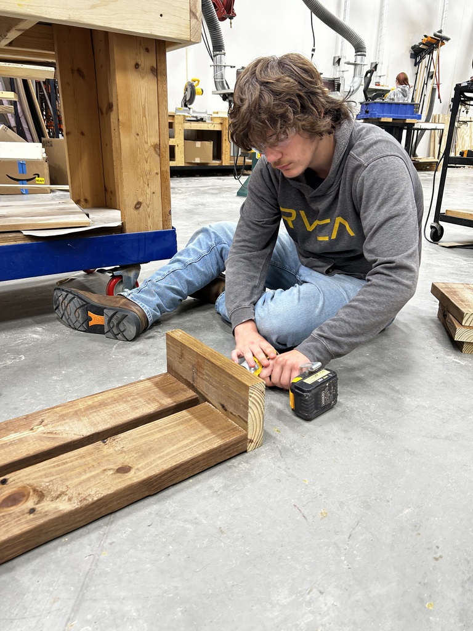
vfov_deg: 67.3
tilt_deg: -18.9
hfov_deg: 53.1
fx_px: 474
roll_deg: -0.9
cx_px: 236
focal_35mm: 26
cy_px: 316
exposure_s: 1/120
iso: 80
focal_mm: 5.7
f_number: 1.5
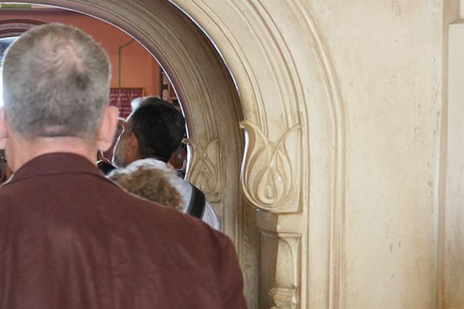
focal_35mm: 81
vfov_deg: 16.8
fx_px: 1044
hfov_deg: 24.1
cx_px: 12
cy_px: 209
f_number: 6.3
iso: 3200
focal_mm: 24
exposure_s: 1/80
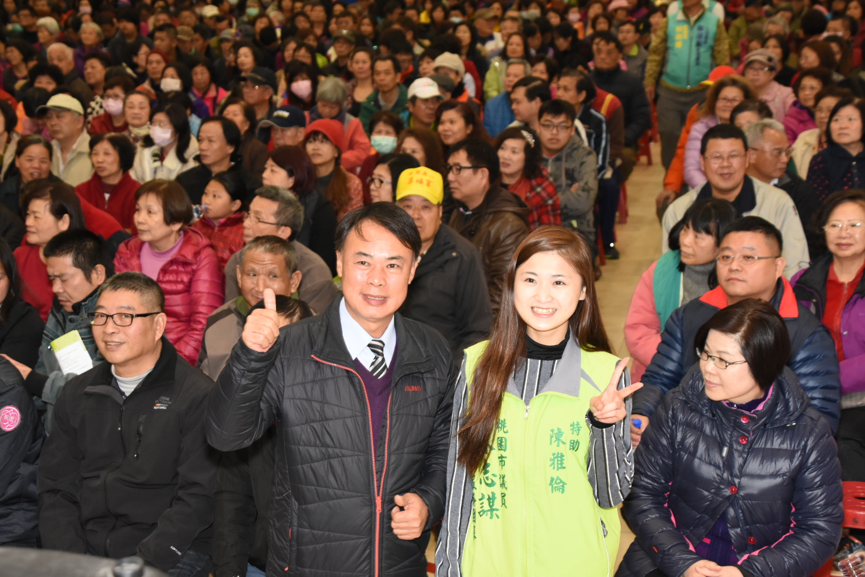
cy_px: 288
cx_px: 432
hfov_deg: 30.5
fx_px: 1586
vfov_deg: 20.6
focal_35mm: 66
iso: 1100
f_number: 5
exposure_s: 1/60
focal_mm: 44
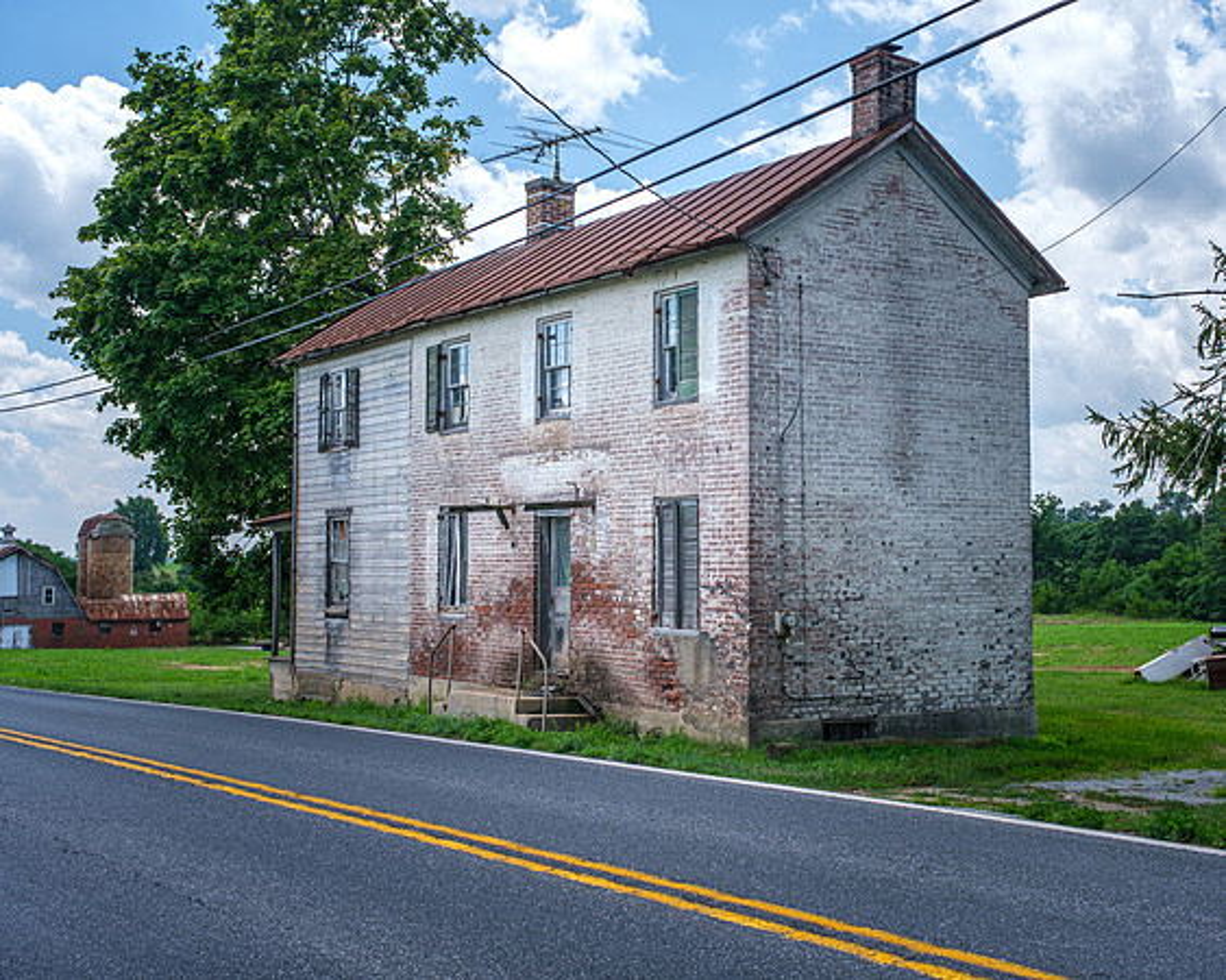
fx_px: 1430
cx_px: 736
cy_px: 490
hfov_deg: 46.2
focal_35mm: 39
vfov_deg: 37.8
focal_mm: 23.5
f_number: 8
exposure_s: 1/160
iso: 400
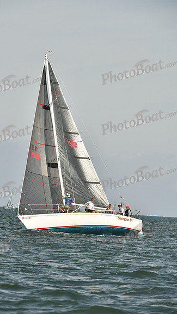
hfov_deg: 4.6
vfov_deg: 8.2
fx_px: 2195
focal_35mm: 263
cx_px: 73
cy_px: 157
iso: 400
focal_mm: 250
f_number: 10
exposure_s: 1/1250
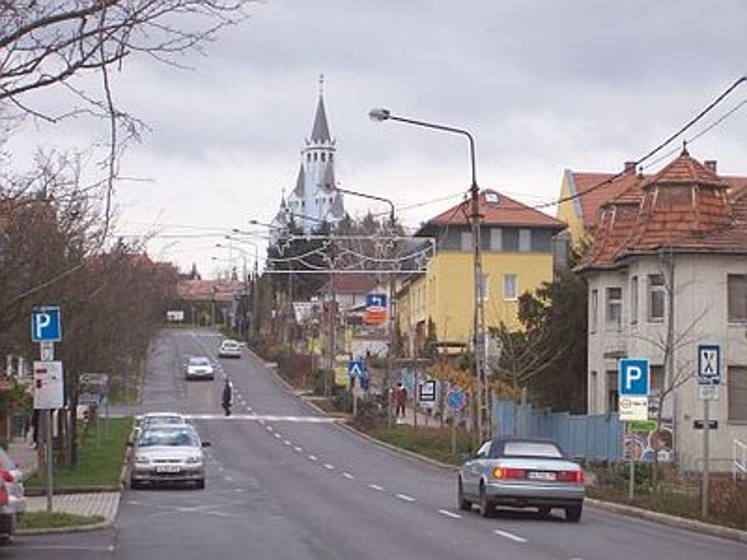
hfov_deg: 19.3
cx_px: 374
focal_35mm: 102
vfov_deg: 14.5
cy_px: 280
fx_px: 2201
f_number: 4.6
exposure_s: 1/125
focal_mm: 16.8
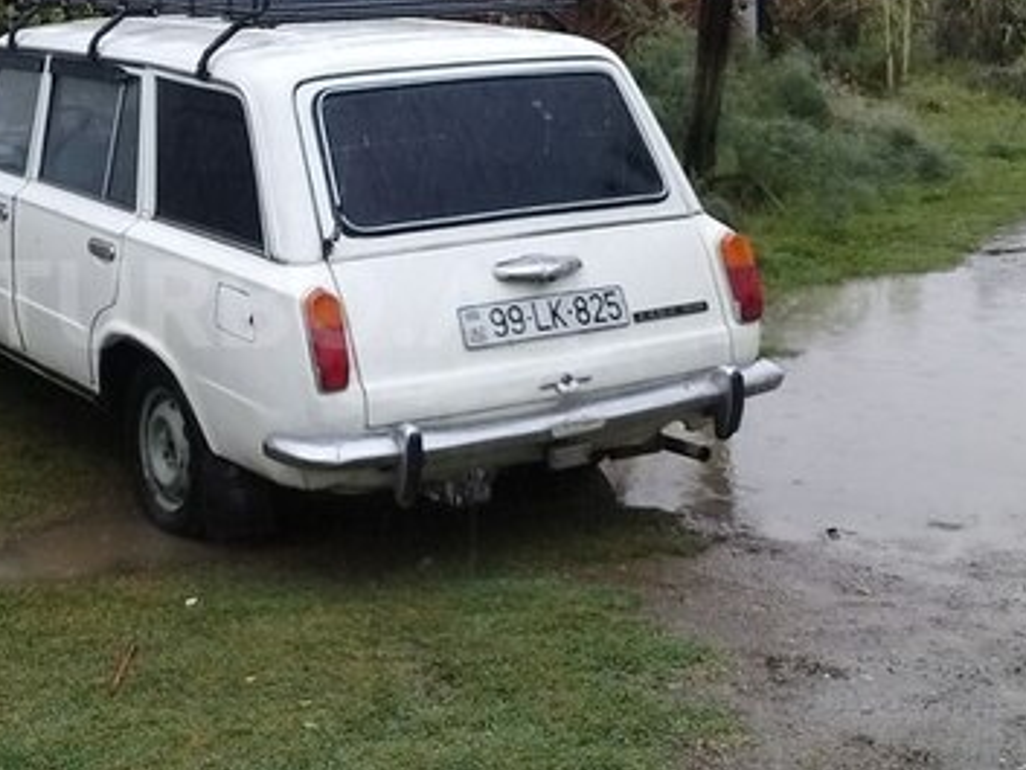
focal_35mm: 58
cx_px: 282
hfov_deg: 32.7
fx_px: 1720
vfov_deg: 25.2
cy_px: 304
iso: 50
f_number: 2.2
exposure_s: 1/212
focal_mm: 3.3
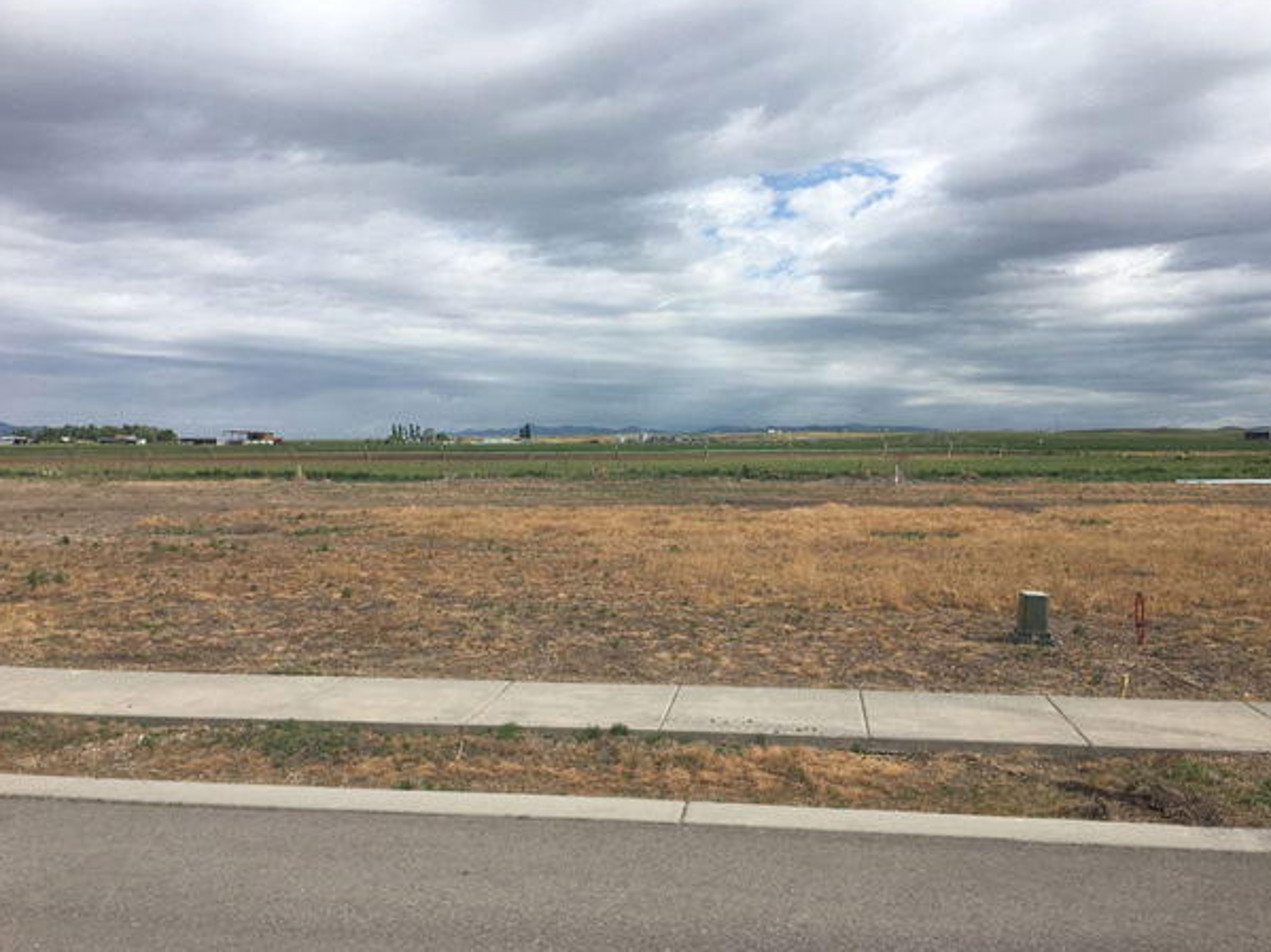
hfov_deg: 58.3
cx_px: 658
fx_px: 1138
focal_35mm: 31
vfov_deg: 45.4
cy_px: 496
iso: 25
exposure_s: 1/2653
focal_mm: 4.15
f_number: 2.2
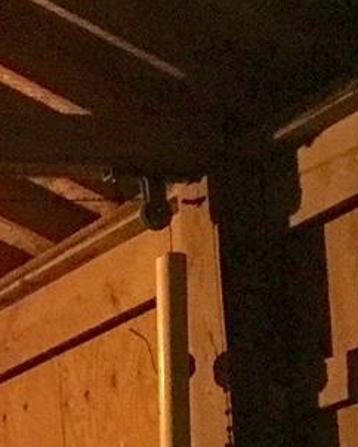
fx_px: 2024
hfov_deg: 9.5
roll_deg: +4.1
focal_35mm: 153
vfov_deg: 11.9
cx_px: -340
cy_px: 709
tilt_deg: +4.0
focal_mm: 4.15
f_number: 2.2
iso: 200
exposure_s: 1/8
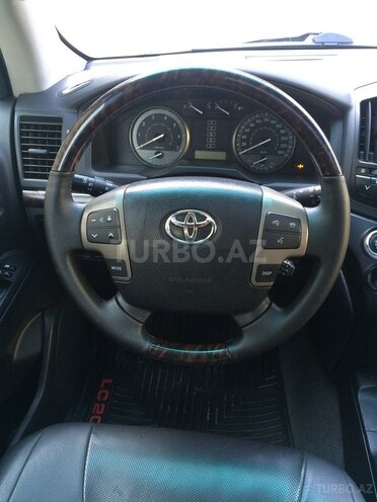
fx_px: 421
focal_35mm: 29
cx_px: 188
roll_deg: +1.2
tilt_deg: -38.6
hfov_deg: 48.2
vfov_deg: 61.7
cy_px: 251
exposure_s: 1/33
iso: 64
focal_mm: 4.15
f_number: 2.2
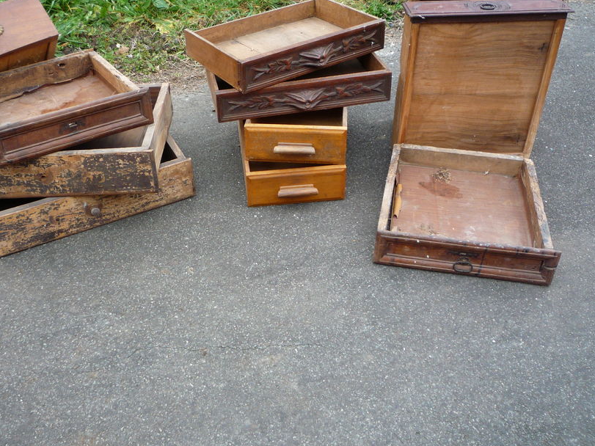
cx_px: 249
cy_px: 182
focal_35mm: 37
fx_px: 636
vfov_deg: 38.5
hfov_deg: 49.9
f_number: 3.3
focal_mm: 5.2
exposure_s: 1/30
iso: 125
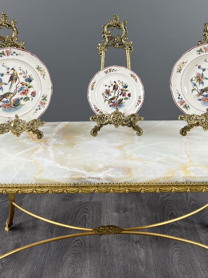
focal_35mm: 42
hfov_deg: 34.3
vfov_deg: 44.1
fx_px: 337
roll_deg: +0.7
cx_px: 112
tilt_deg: -12.5
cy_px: 92
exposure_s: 1/100
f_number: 1.5
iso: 50
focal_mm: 5.7
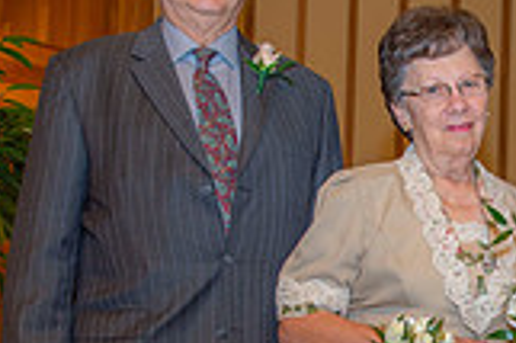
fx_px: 1446
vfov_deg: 13.2
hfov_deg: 19.5
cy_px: 410
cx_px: 551
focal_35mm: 101
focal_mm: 28
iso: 640
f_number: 4
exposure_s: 1/125
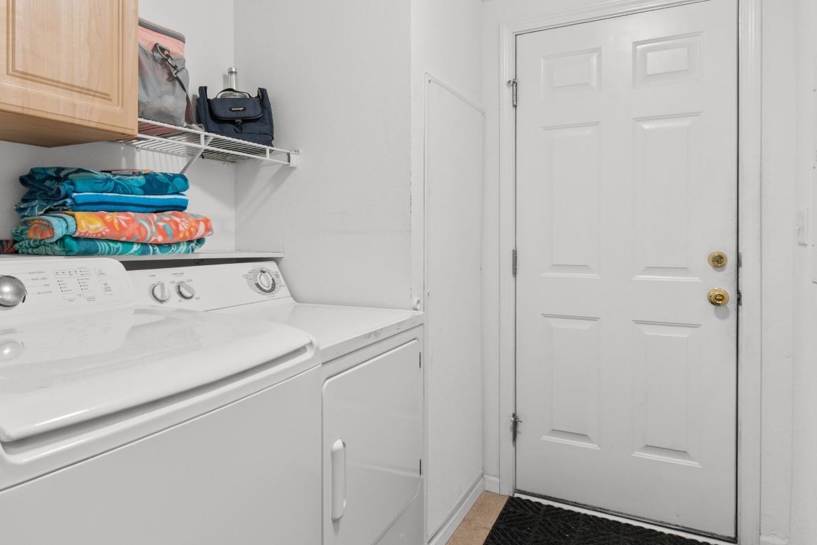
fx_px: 499
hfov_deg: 78.2
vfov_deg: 56.8
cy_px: 220
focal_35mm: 22
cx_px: 353
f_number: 4.8
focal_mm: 11
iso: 100
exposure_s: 1/6
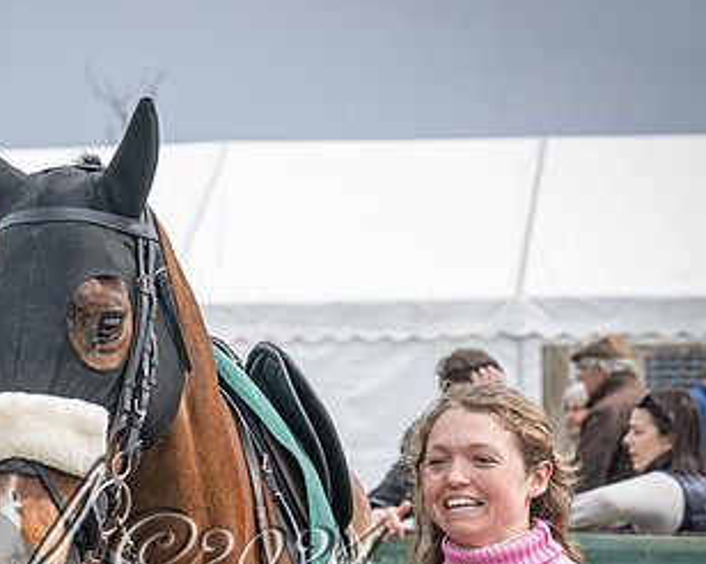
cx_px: 161
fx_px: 4510
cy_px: 472
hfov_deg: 8.9
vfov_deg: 7.1
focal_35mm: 216
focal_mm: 70
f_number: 5
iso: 400
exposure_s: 1/1000
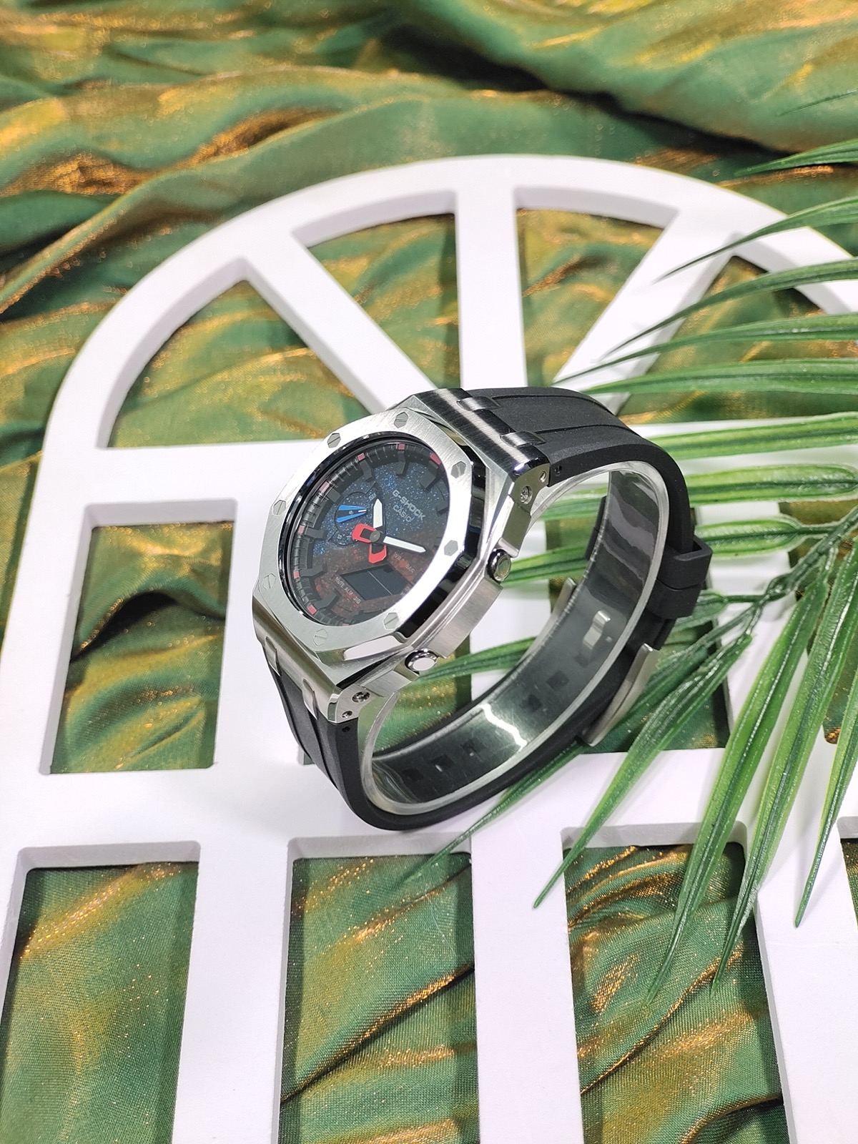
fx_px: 1652
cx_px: 429
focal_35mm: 50
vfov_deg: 38.2
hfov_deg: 29.1
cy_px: 572
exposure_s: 1/100
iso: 83
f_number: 2.08
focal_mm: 7.55
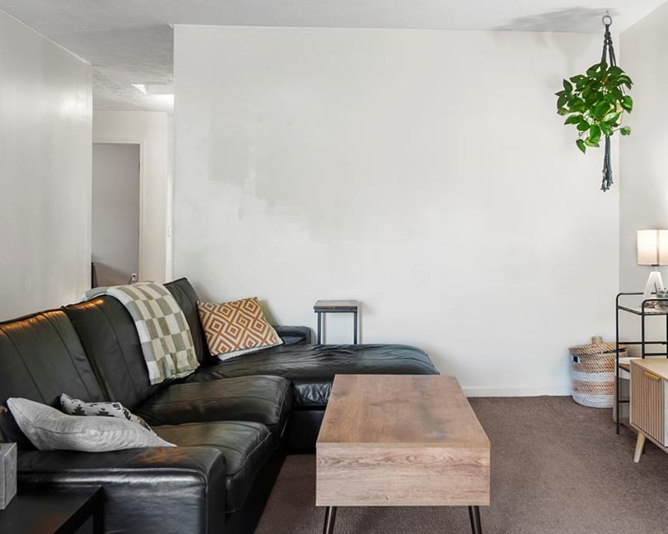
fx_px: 712
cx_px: 398
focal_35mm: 36
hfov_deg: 50.0
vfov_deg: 41.1
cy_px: 235
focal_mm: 16
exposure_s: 1/8
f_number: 4
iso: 100
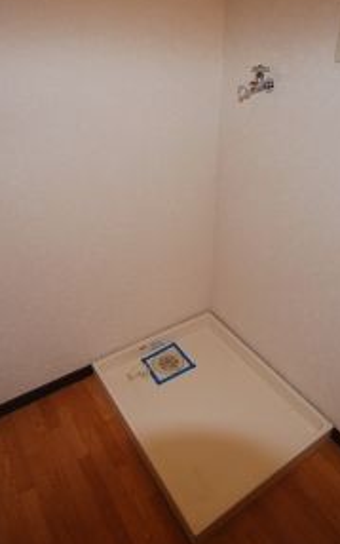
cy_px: 272
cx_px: 198
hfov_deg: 50.9
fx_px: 355
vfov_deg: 74.8
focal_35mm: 24
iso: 200
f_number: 4
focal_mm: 10
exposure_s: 1/60
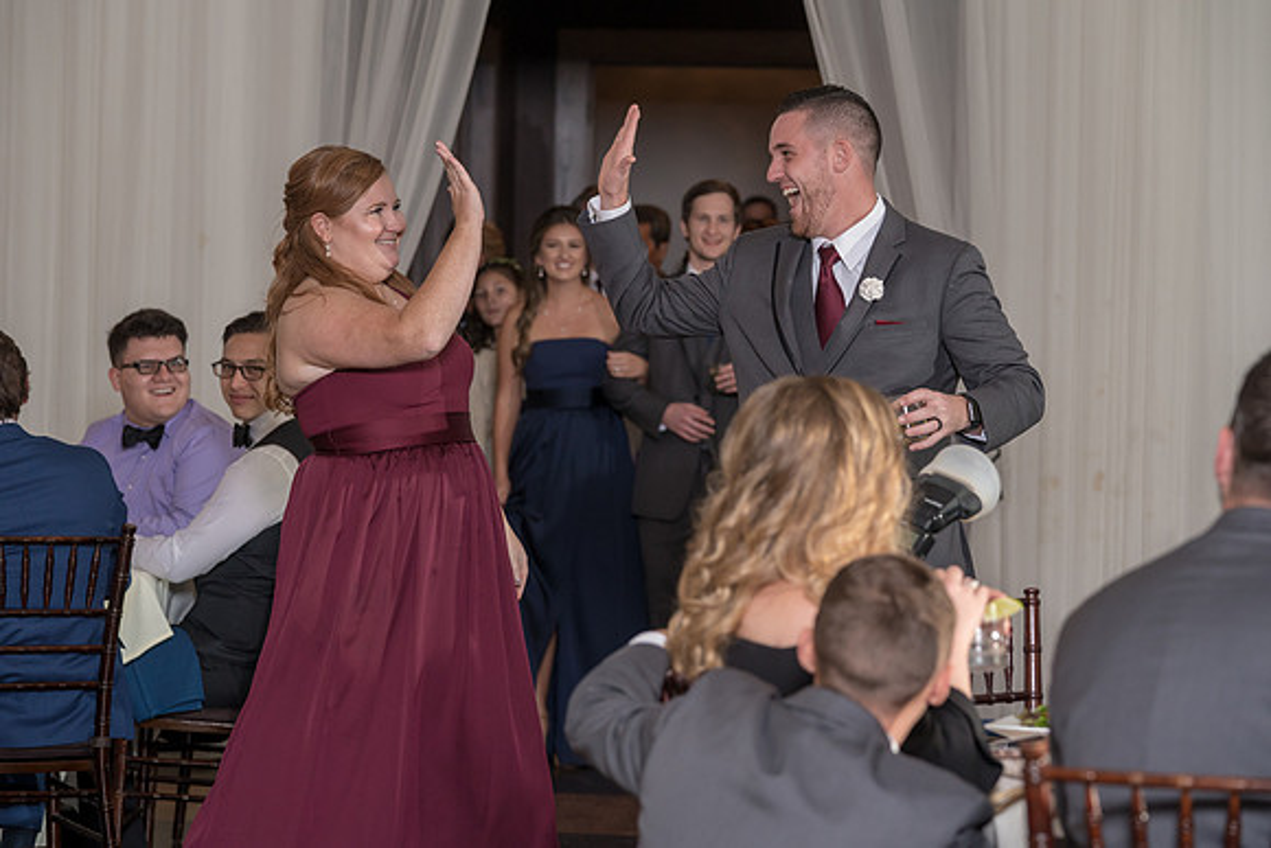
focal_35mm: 116
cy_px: 392
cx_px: 636
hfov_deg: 17.6
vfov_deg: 11.8
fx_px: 4103
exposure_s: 1/200
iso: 2000
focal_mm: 108
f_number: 4.5
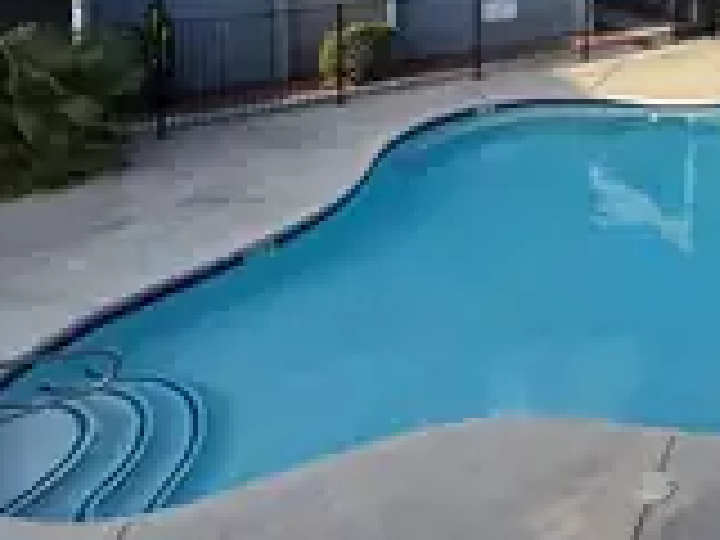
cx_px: 860
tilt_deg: -4.8
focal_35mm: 35
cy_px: -76
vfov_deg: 34.3
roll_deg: -2.6
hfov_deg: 38.9
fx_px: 728
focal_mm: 2.22
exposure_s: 1/1017
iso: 50
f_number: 2.2
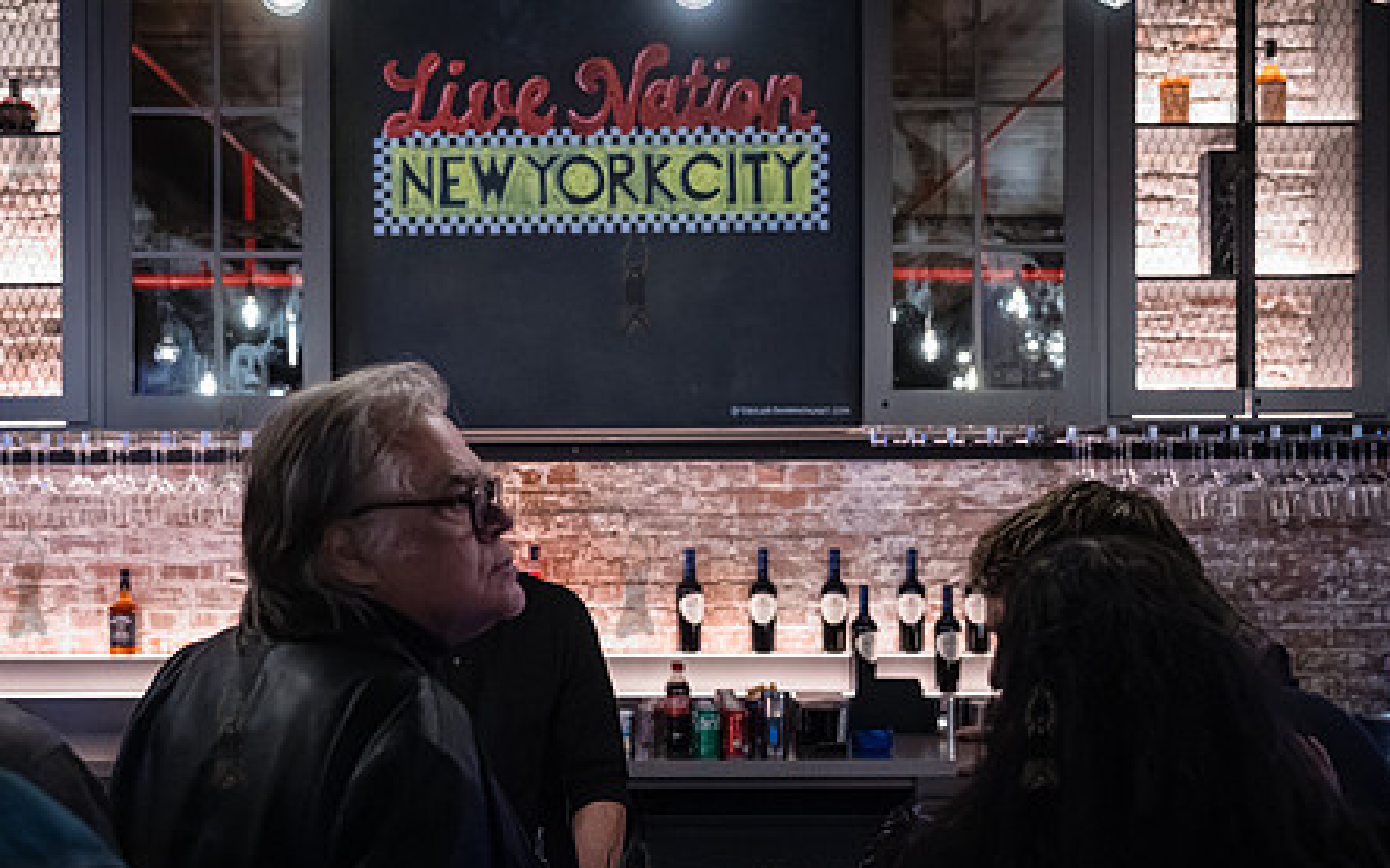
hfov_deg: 41.8
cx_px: 632
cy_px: 582
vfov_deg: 26.7
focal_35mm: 48
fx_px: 1818
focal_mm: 35
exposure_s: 1/250
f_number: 2.8
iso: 16000
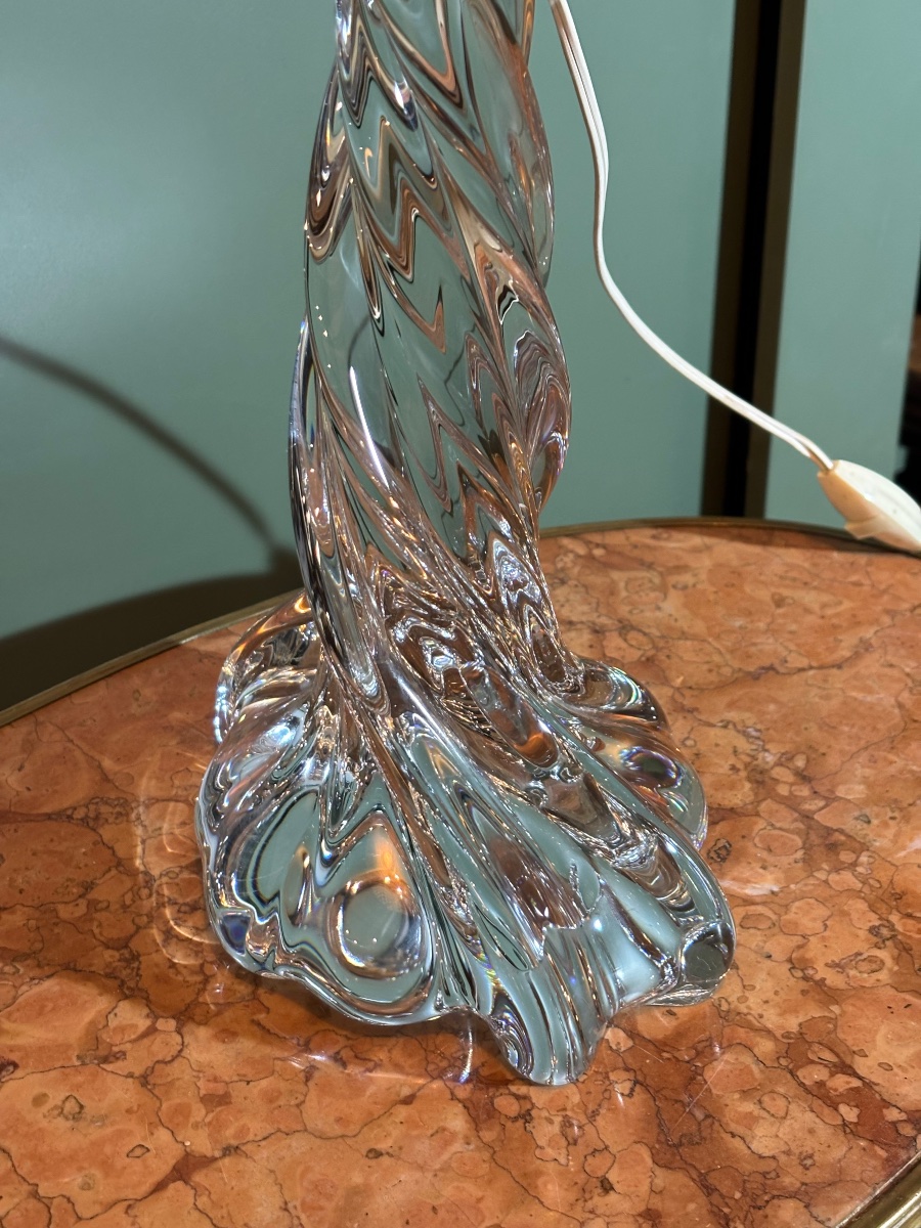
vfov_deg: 36.8
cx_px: 460
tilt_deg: -33.3
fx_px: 1845
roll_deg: +1.2
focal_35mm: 52
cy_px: 614
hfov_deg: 28.0
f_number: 1.6
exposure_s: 1/33
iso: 250
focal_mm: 5.96
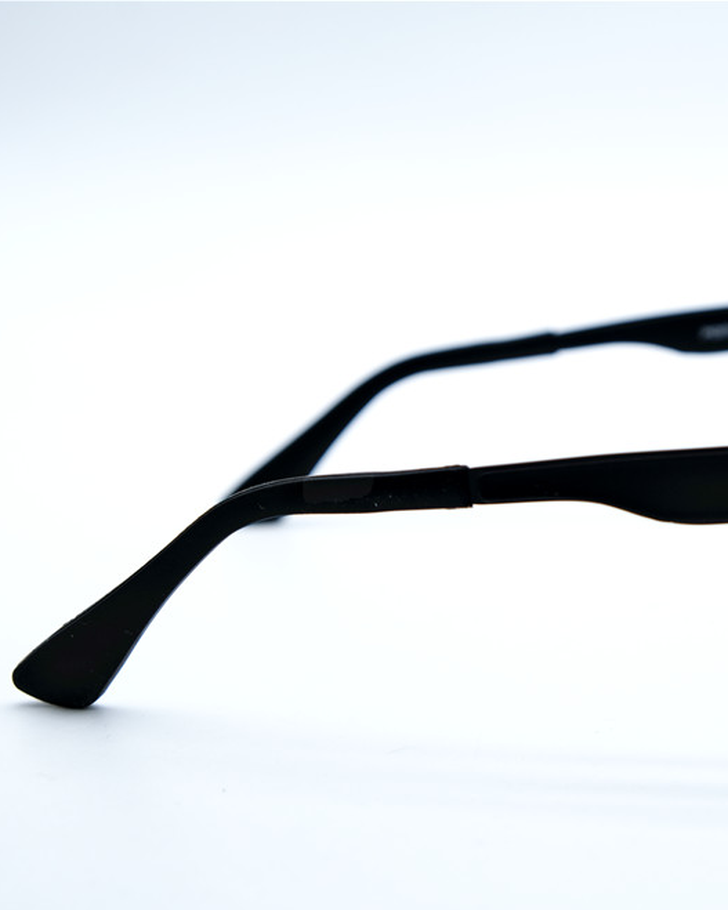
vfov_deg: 22.7
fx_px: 2263
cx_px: 642
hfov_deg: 18.0
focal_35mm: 84
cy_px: 458
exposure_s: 1/125
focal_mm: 39
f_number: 5.6
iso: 160
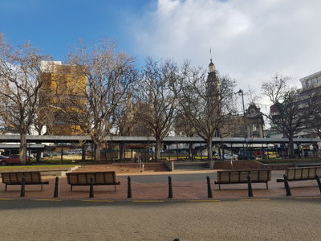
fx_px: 241
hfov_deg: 67.3
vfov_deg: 53.1
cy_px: 120
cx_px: 160
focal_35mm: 26
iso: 40
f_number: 1.7
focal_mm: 4.2
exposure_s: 1/828
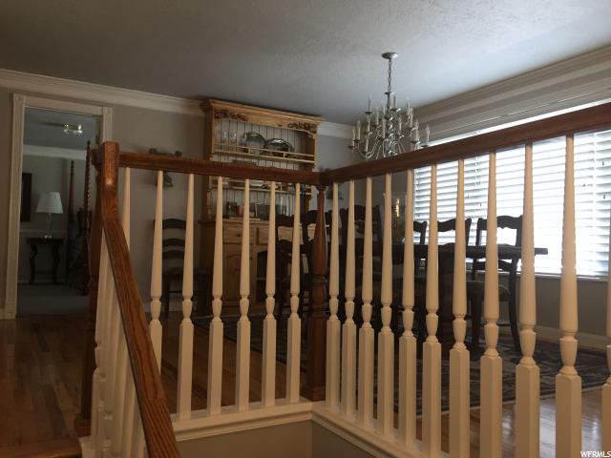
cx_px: 306
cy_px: 229
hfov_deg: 61.7
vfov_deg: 48.2
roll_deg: -0.9
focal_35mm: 29
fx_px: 512
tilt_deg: +3.1
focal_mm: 4.15
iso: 50
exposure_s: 1/30
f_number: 2.2
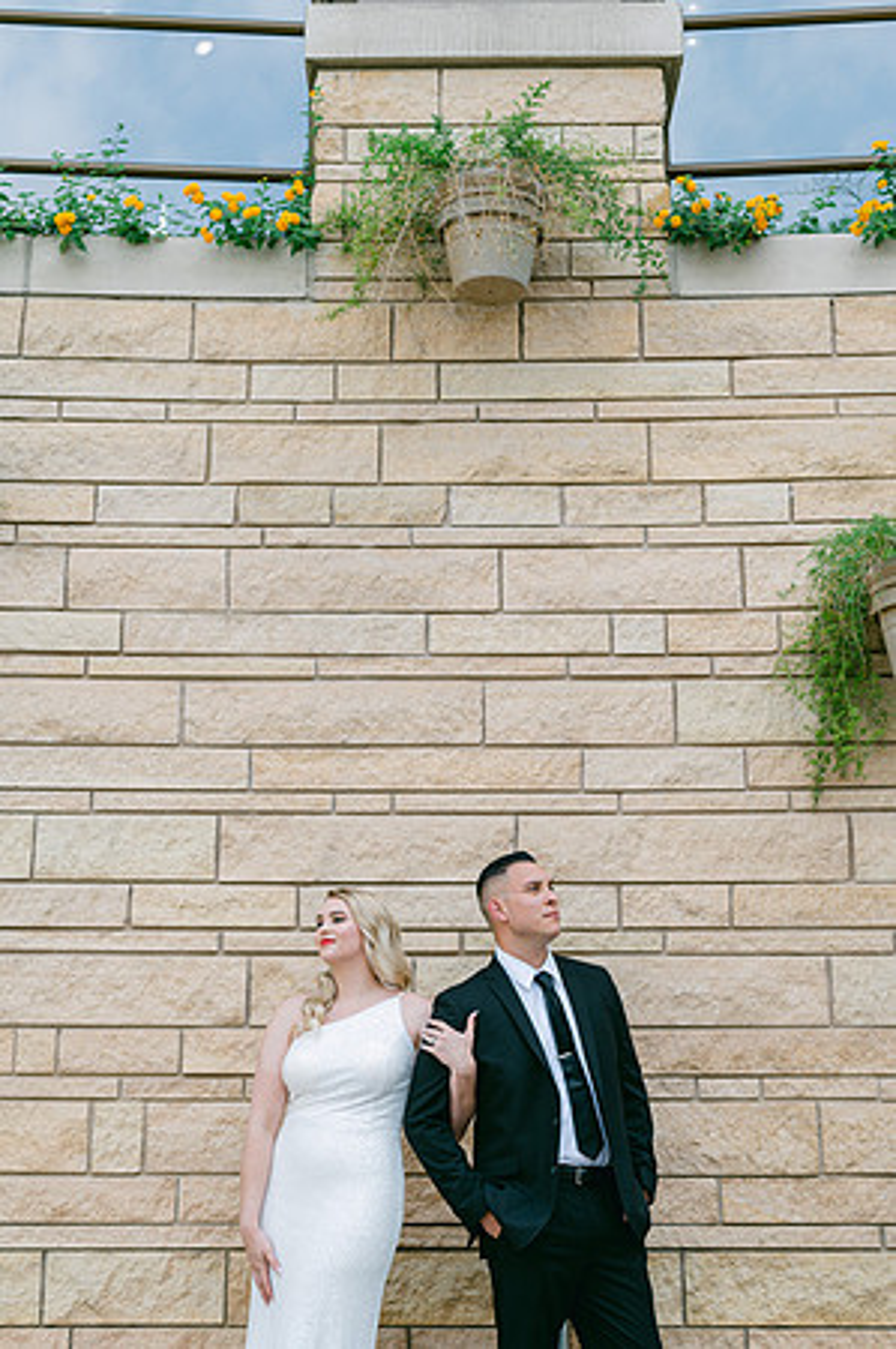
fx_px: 1871
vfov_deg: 39.6
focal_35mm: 50
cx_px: 448
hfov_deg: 26.9
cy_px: 674
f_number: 4
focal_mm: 50
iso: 100
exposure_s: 1/500
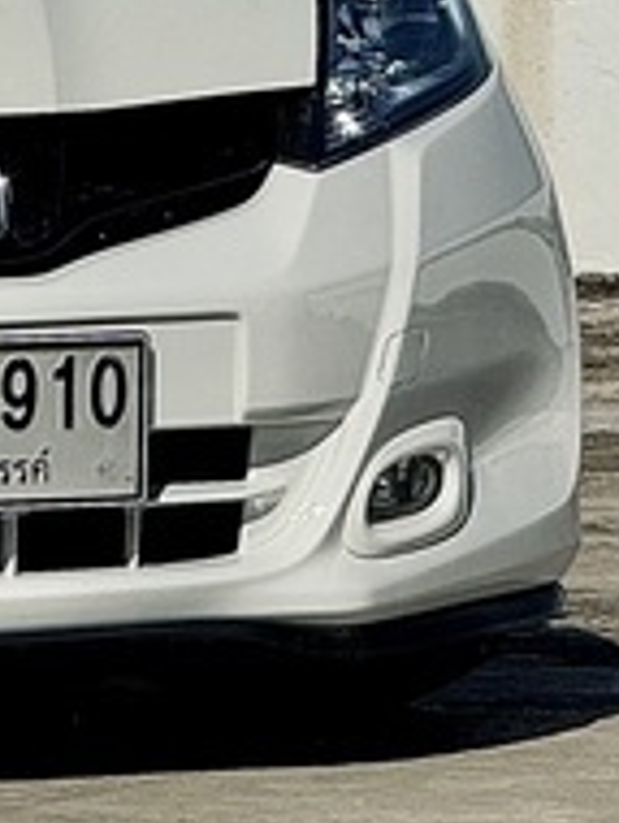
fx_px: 11990
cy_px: -321
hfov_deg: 2.9
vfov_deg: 3.9
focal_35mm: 504
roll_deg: +0.1
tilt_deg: -0.2
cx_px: -766
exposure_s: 1/4651
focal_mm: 15.66
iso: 50
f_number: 2.8
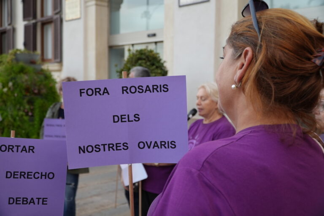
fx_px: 351
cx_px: 162
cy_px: 108
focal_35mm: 39
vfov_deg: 34.2
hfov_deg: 49.6
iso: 400
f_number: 4
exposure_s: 1/160
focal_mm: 26
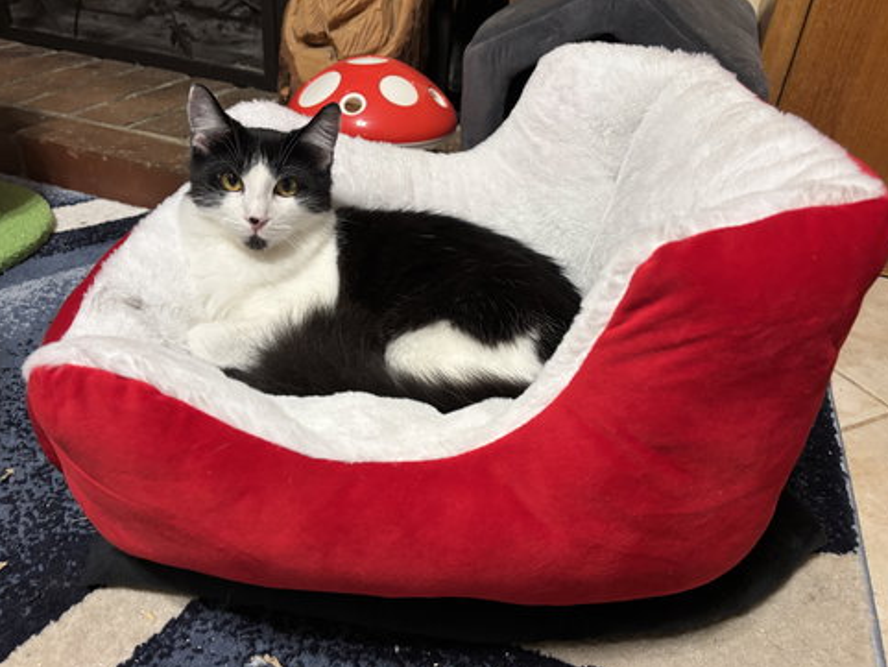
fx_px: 693
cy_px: 330
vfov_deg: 51.4
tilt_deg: -32.8
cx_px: 445
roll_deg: -6.1
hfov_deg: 65.3
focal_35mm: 27
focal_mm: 5.96
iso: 250
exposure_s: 1/60
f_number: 1.6
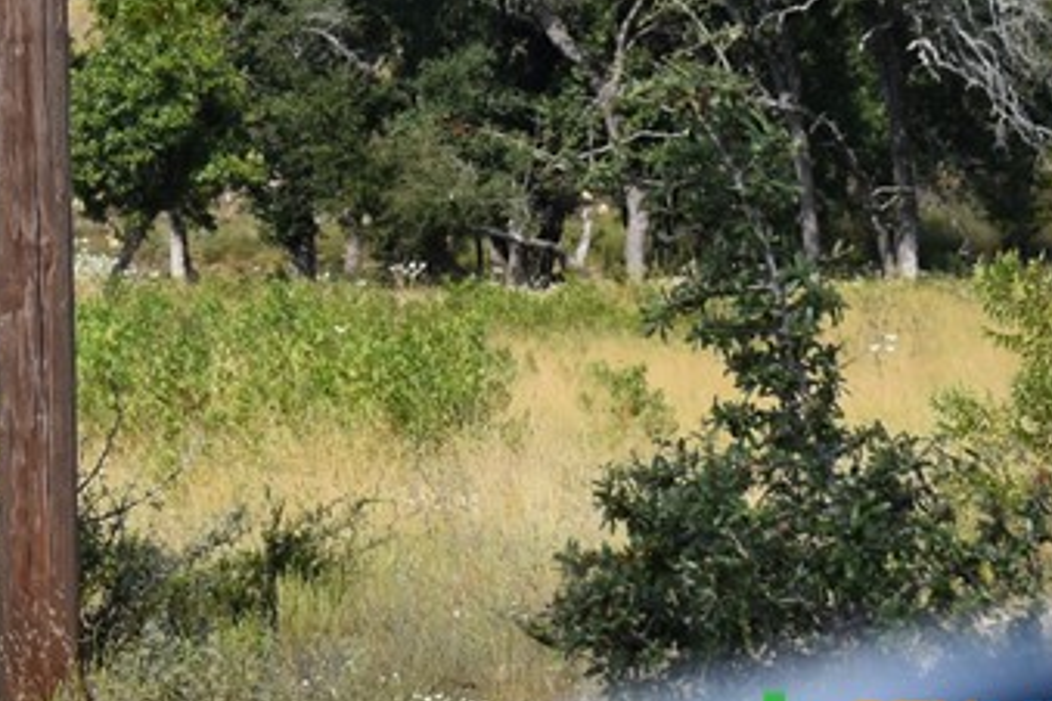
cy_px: -279
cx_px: -493
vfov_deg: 5.7
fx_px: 7013
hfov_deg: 8.4
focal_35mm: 240
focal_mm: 50
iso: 100
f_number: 8
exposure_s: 1/320
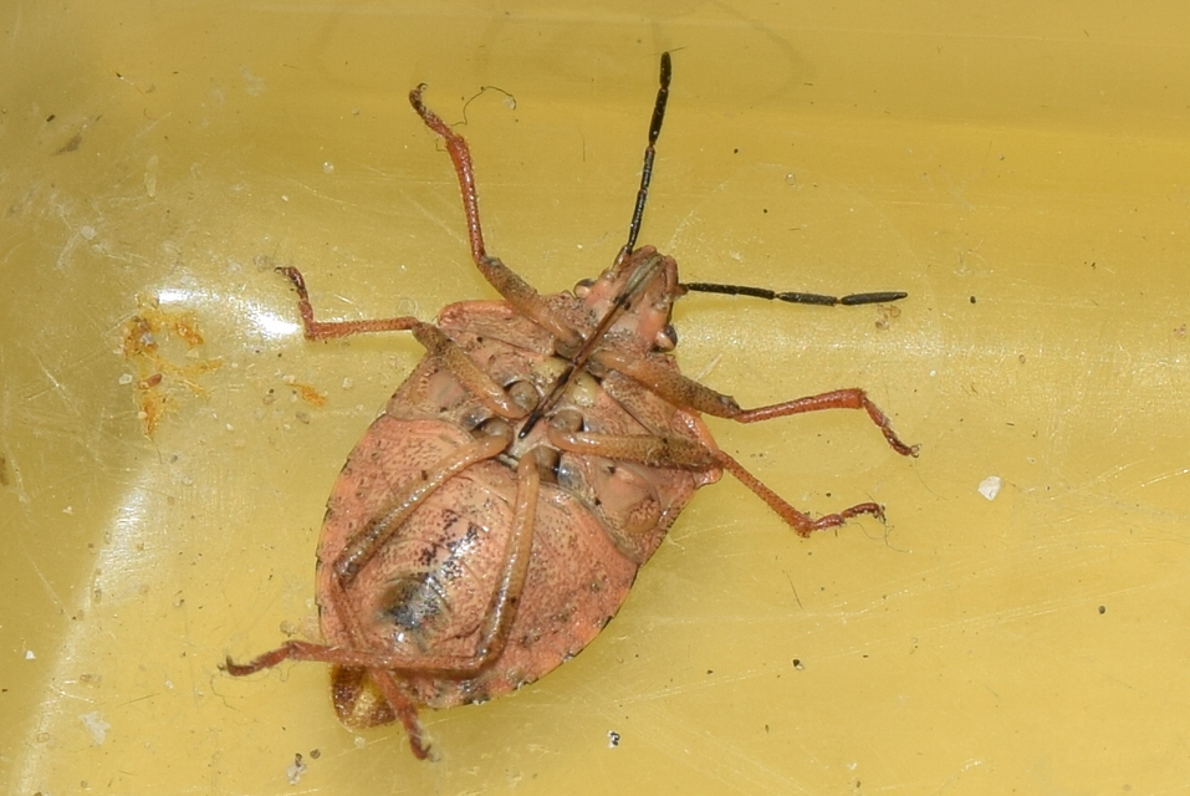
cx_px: 595
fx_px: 6948
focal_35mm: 210
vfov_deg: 6.6
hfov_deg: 9.8
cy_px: 398
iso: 100
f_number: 13
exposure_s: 1/160
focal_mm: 140
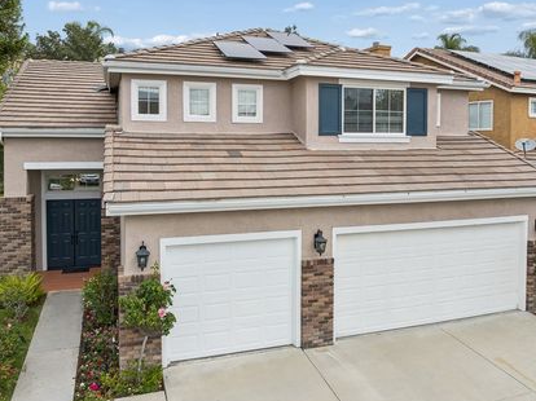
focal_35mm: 29
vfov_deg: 48.2
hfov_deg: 61.7
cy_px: 207
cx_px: 280
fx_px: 449
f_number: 2.8
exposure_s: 1/80
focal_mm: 12.3
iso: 100
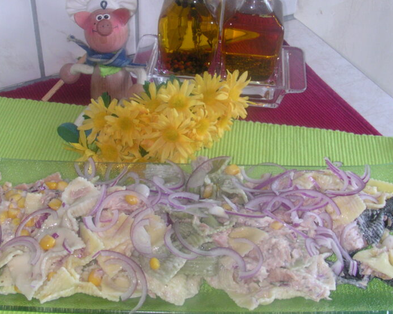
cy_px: 128
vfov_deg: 28.5
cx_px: 182
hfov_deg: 35.4
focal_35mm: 53
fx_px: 616
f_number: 2.7
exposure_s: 1/30
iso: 100
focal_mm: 5.6
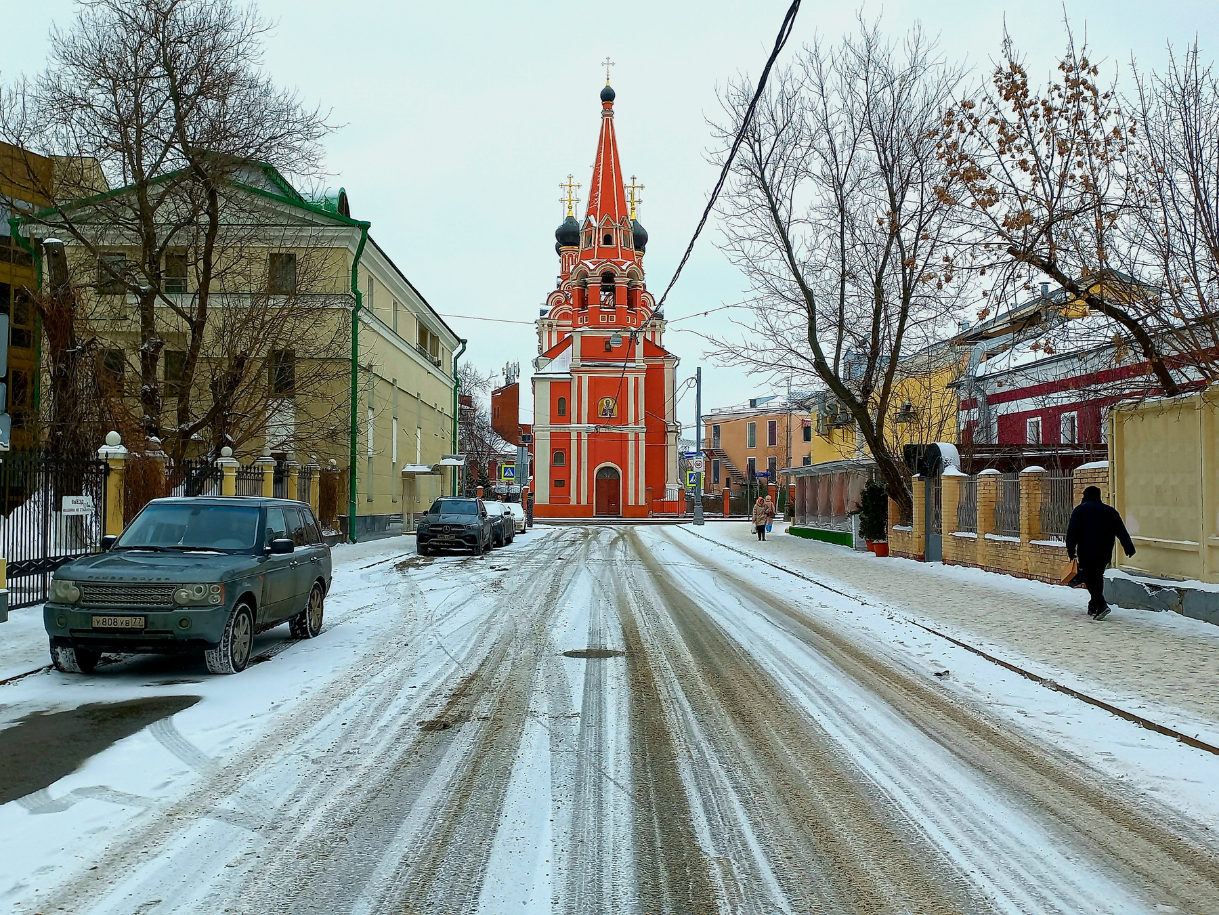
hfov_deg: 69.4
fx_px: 881
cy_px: 458
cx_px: 610
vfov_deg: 54.9
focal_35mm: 25
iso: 25
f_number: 1.8
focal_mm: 4.6
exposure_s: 1/250
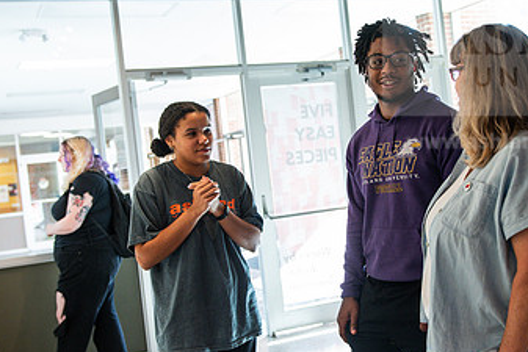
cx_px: 335
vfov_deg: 24.6
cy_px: 174
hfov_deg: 36.0
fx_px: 807
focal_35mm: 55
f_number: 3.2
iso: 1000
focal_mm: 32
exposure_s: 1/250
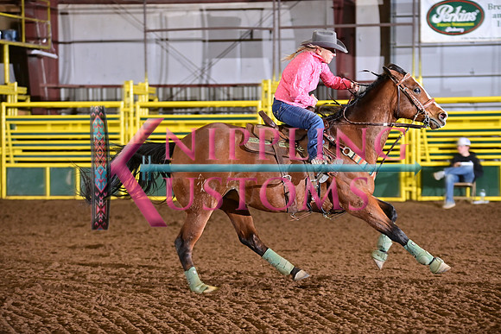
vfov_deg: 11.2
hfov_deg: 16.8
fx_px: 1698
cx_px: 250
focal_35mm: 122
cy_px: 167
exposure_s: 1/200
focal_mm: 122
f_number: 3.2
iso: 1000
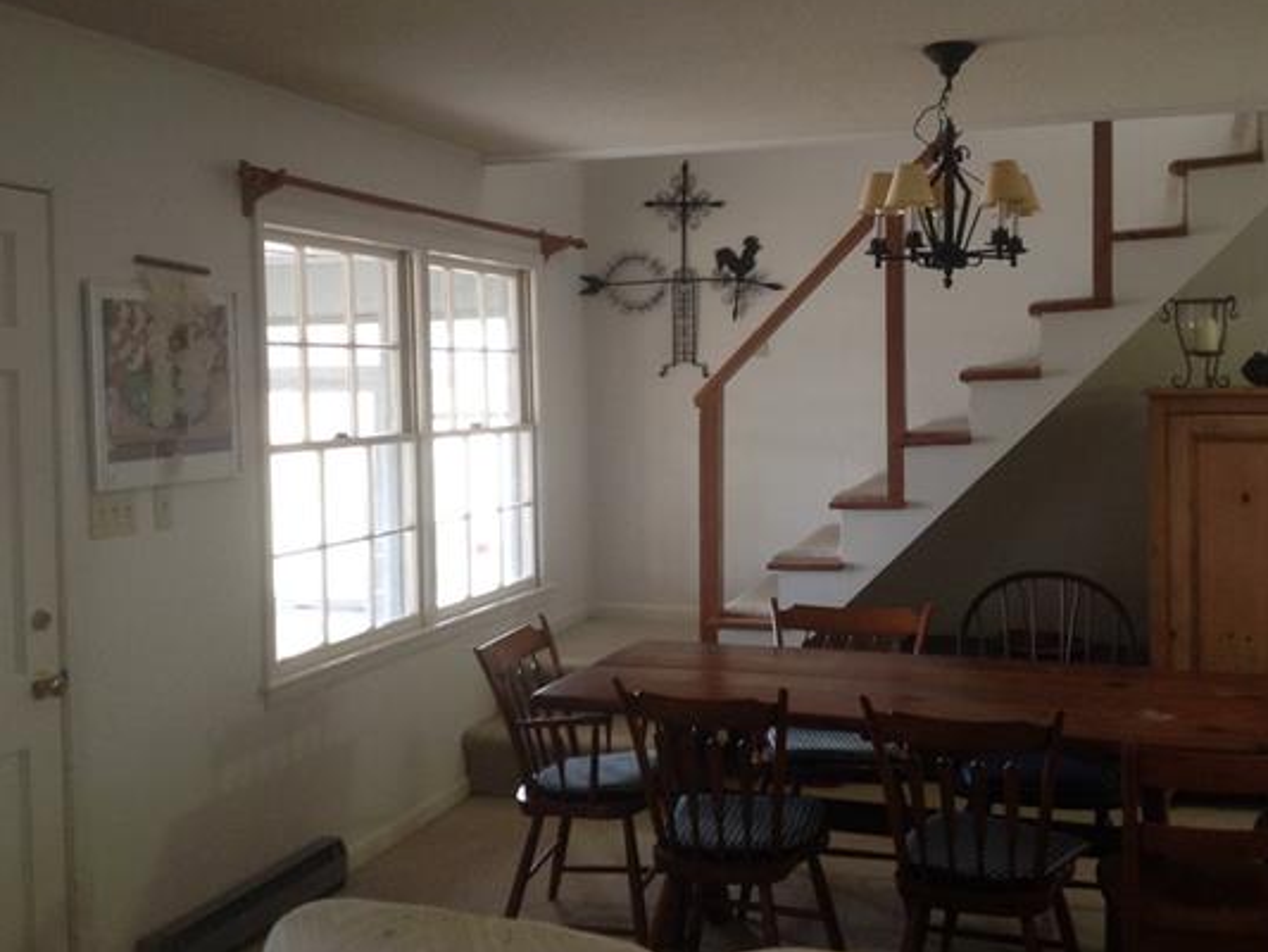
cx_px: 721
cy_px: 426
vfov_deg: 34.3
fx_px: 1539
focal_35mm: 42
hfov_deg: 44.7
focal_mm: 4.28
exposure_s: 1/15
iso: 160
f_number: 2.4
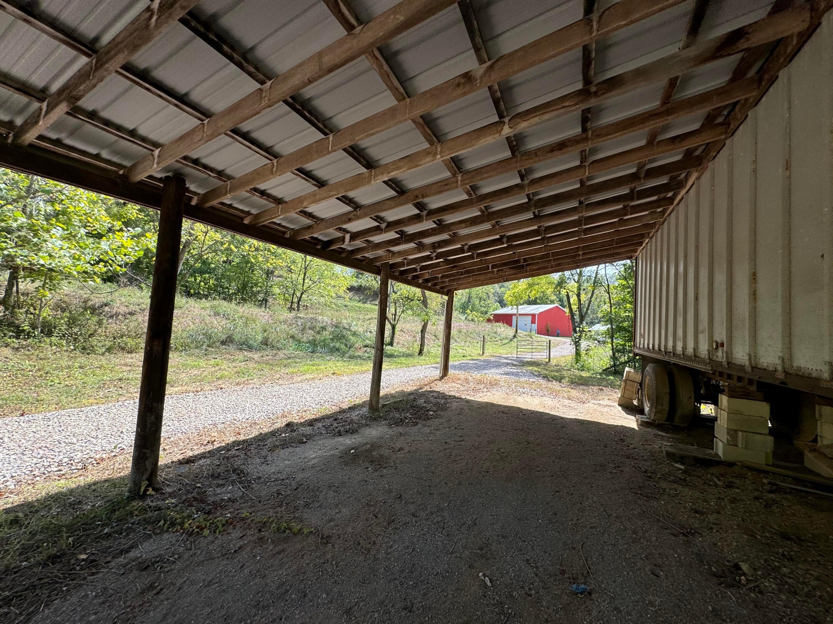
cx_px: 416
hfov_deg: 102.1
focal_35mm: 14
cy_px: 312
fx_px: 337
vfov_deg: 85.7
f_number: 2.2
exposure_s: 1/440
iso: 40
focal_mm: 2.22
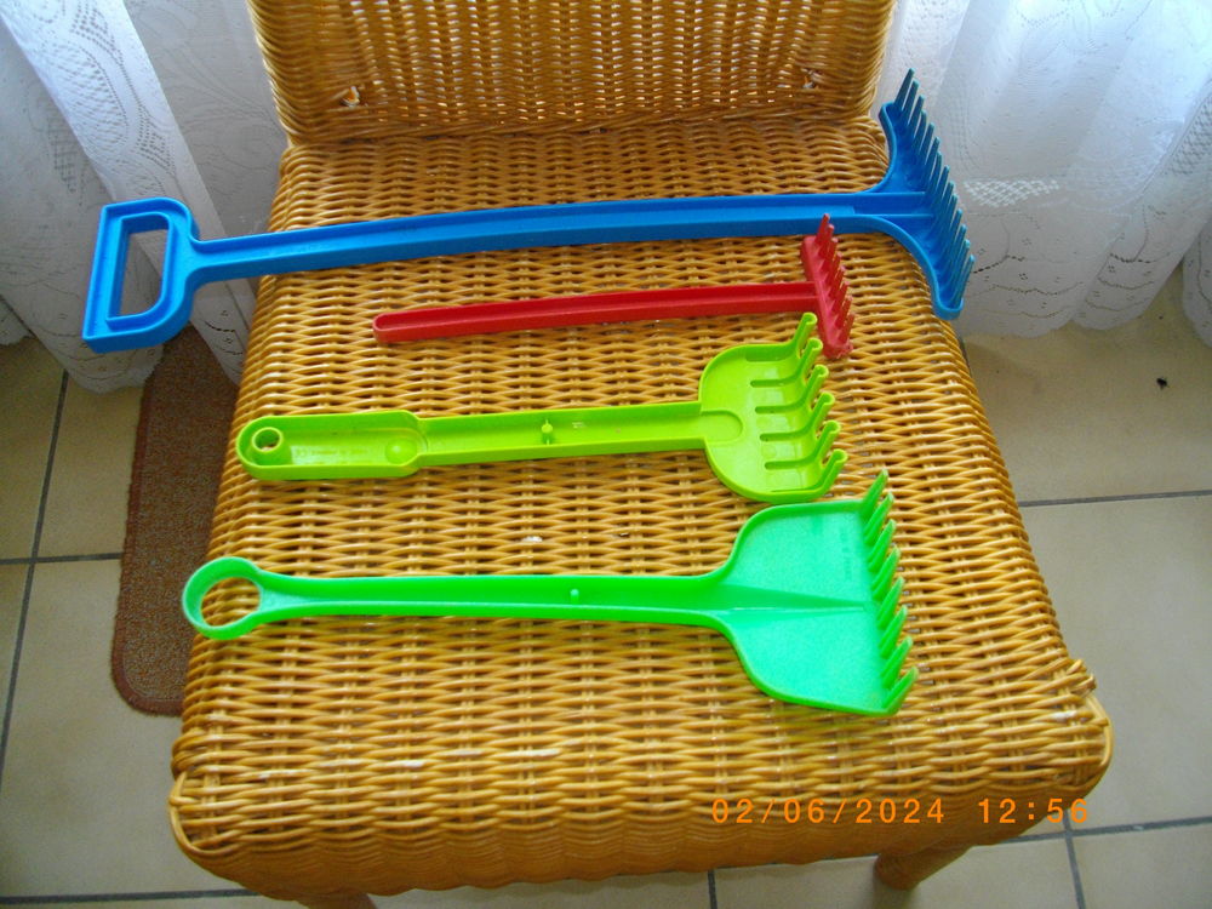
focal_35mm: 32
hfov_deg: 56.8
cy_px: 454
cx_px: 606
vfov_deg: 44.2
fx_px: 1120
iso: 200
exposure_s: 1/50
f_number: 2.9
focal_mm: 5.7
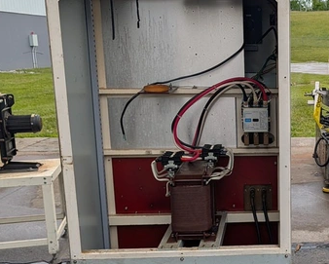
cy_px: 158
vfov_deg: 29.1
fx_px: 507
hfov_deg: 33.6
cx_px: 309
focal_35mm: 52
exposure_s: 1/1252
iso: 21
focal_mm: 6.9
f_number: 1.68
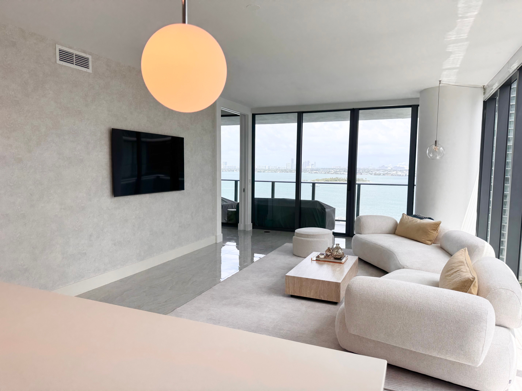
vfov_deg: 56.8
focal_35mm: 24
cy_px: 196
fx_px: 362
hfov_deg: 71.6
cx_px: 261
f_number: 1.78
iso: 80
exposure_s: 1/2174
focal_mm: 6.76
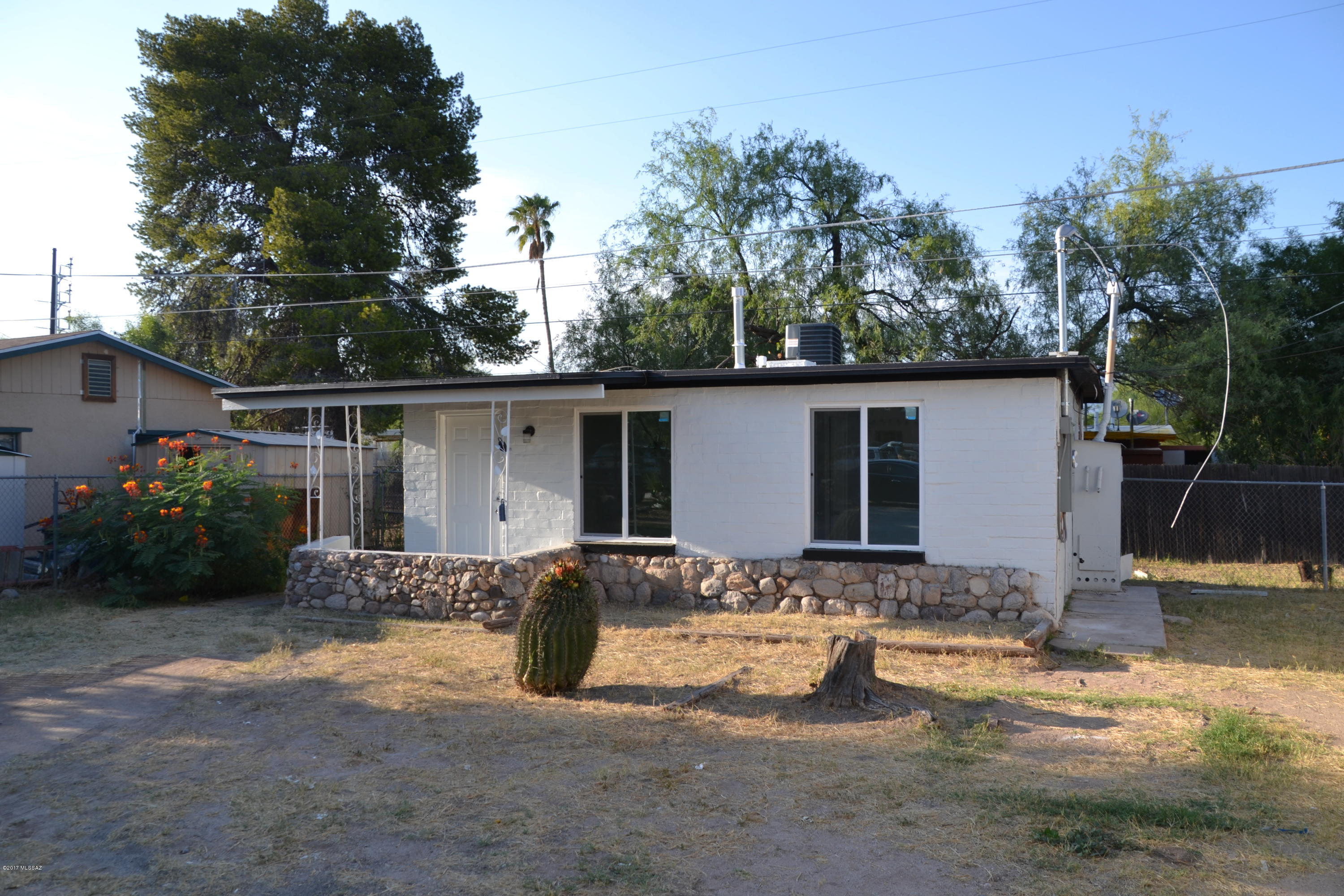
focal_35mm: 30
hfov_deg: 61.9
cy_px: 448
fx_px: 1120
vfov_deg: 43.6
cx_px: 672
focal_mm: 20
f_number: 7.1
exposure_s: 1/200
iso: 100
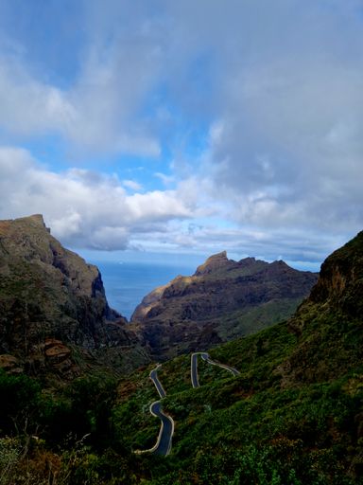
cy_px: 242
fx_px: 322
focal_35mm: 23
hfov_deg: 58.9
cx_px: 182
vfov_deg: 73.9
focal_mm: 5.4
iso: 50
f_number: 1.8
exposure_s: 1/1000
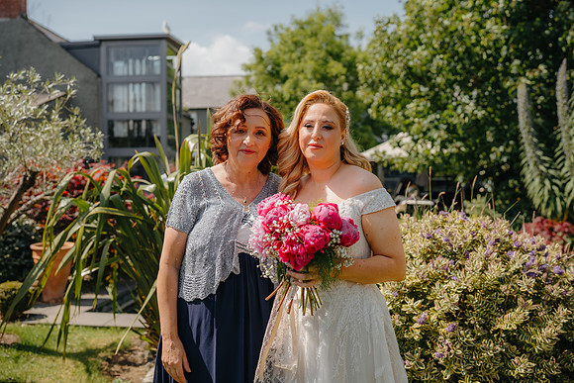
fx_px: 558
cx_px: 287
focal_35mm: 35
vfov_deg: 37.9
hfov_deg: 54.4
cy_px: 192
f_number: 2.8
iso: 100
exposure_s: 1/1250
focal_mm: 35
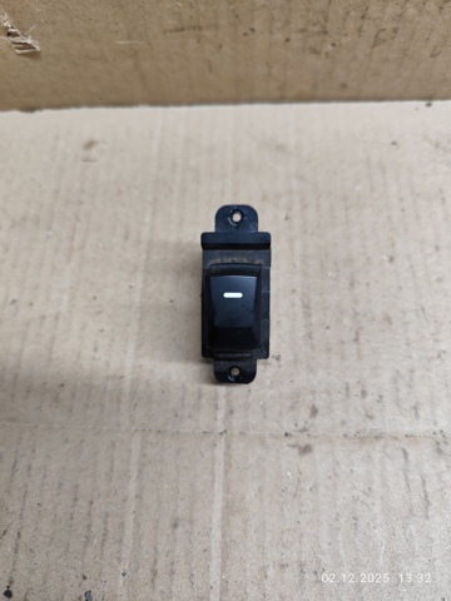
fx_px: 400
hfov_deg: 58.9
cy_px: 300
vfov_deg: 73.9
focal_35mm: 23
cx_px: 226
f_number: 1.65
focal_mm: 6.19
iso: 400
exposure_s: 1/100
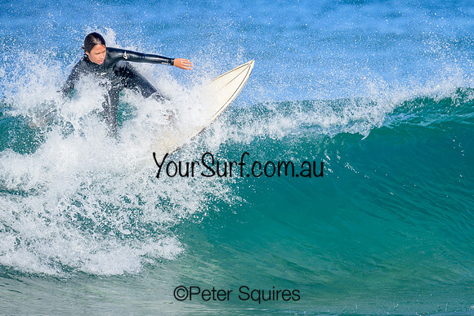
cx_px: 299
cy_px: 159
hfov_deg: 2.0
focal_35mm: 1010
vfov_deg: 1.4
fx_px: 13295
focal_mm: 800
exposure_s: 1/2000
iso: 500
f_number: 6.3
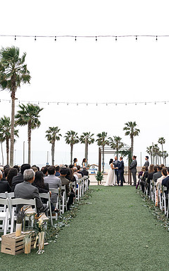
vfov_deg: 51.6
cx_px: 111
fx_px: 281
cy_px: 137
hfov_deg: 33.3
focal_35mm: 38
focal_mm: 24
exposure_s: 1/640
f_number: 6.3
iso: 160
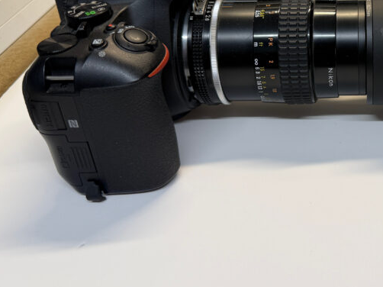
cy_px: 73
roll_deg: -0.6
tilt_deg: -29.3
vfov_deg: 29.2
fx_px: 542
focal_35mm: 49
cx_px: 352
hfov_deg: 36.3
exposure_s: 1/100
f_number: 1.78
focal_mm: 6.76
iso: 50
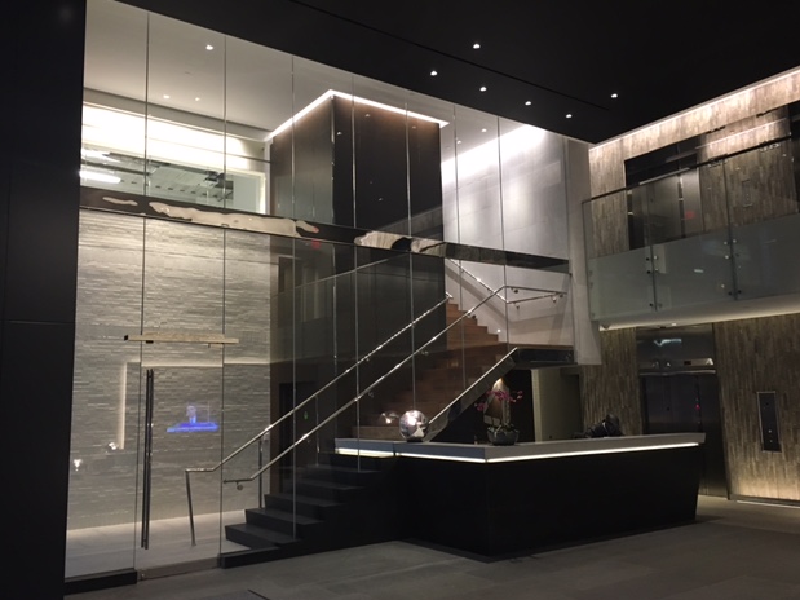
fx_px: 693
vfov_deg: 46.8
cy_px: 308
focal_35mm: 30
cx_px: 392
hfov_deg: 60.0
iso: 160
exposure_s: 1/30
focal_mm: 4.15
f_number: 2.2
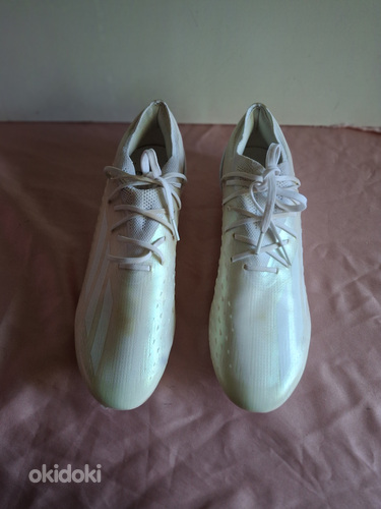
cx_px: 190
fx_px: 367
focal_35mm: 25
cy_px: 254
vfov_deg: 69.4
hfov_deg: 54.9
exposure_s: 1/50
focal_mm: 4.69
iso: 200
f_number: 1.8
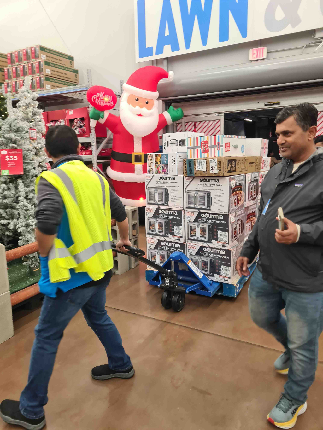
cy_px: 215
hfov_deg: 53.1
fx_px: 323
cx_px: 162
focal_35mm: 26
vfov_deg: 67.3
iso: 160
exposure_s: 1/60
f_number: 1.8
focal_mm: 5.4
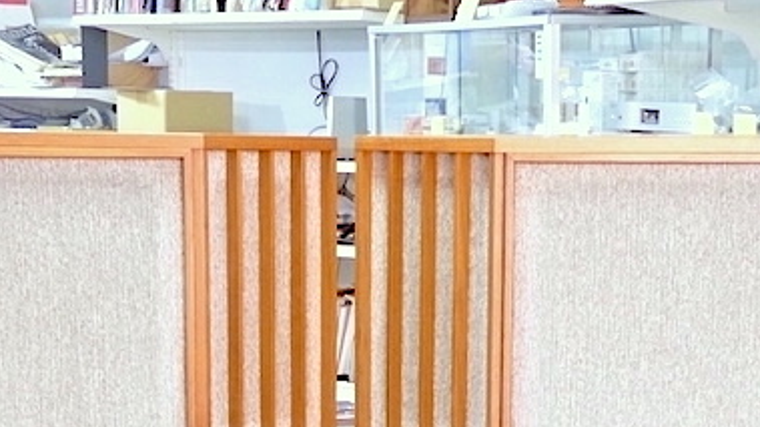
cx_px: 345
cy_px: 702
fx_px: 2055
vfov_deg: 11.2
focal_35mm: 102
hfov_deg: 20.9
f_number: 4
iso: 100
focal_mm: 6.7
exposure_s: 1/4
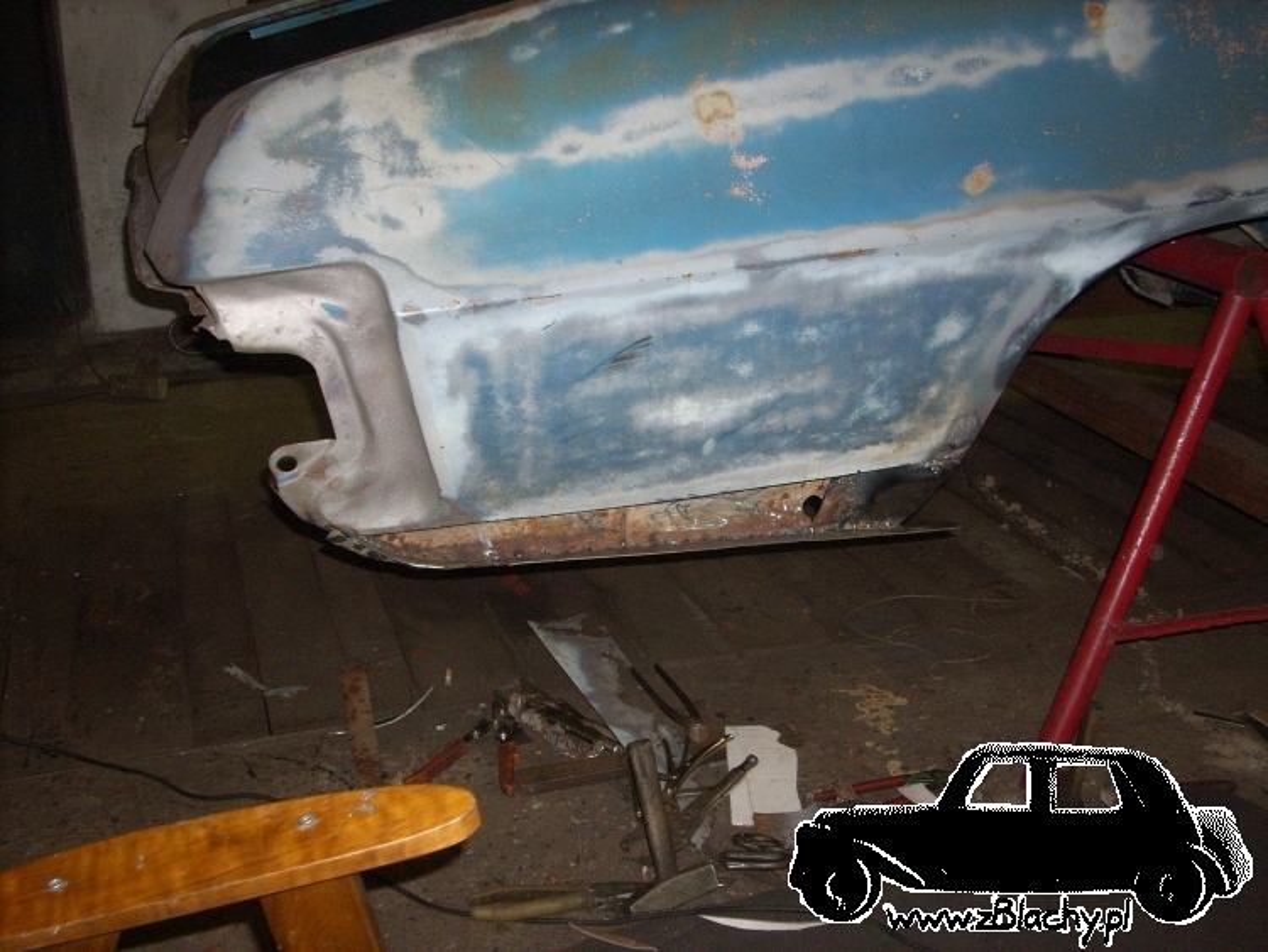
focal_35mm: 37
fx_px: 1356
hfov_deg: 50.1
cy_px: 476
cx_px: 634
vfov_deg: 38.7
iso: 200
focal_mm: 6.2
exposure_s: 1/60
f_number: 2.8
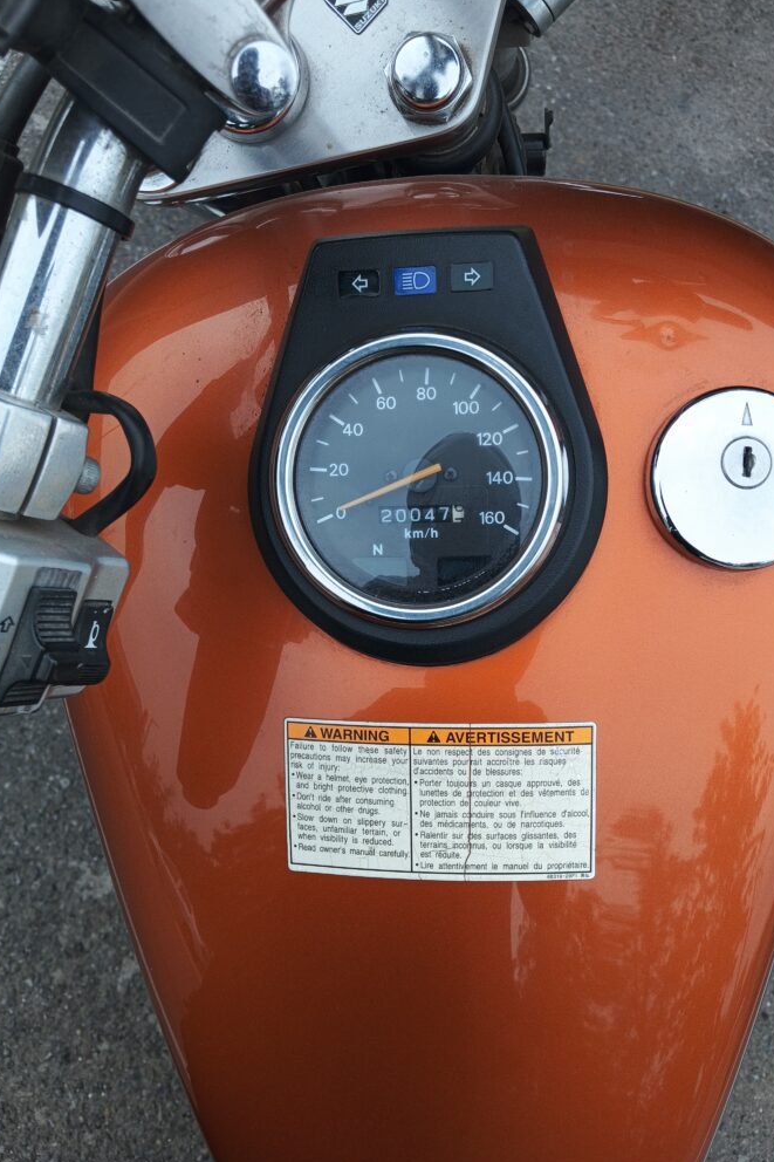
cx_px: 434
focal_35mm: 30
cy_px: 574
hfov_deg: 43.5
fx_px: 968
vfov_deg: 61.9
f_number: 1.8
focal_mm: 4.22
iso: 50
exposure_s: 1/118
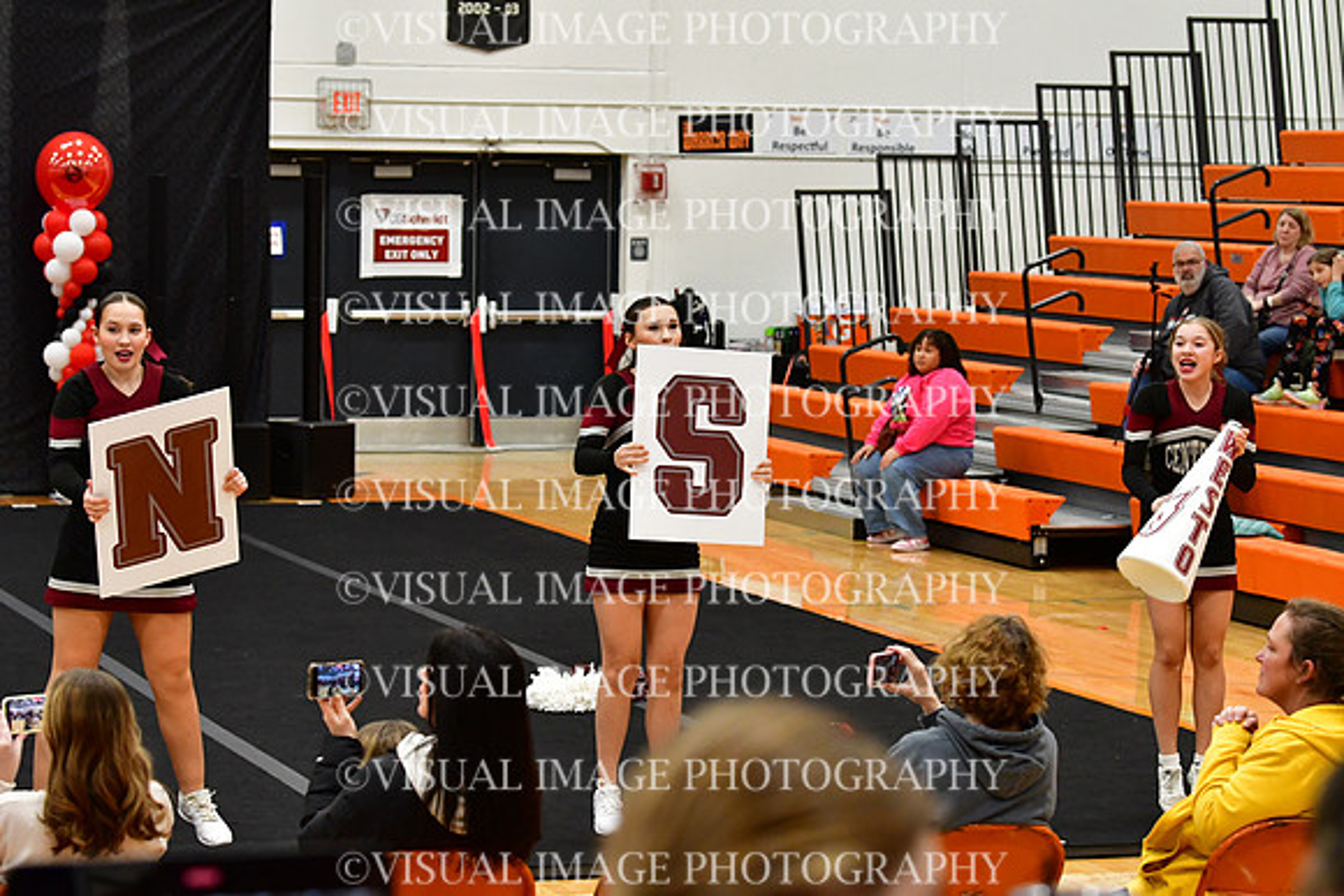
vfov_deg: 13.0
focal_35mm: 105
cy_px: 448
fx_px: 3921
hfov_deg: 19.5
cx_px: 672
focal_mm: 70
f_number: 4
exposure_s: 1/500
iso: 4000
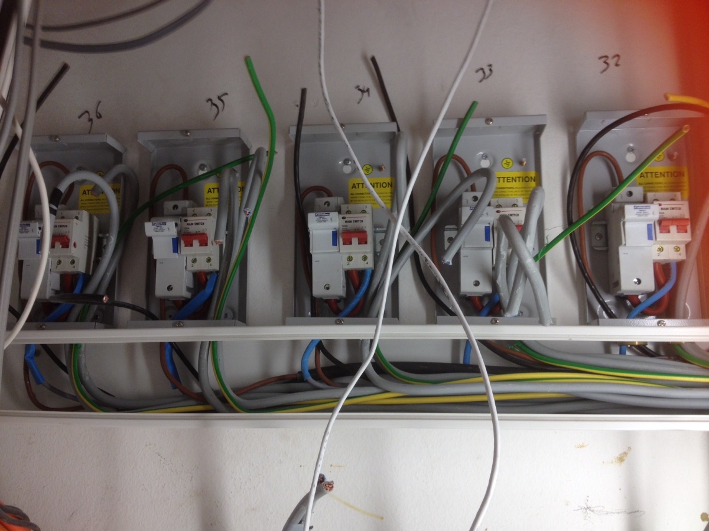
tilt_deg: +10.1
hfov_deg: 52.6
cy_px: 266
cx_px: 354
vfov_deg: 40.7
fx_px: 717
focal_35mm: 35
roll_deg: +0.1
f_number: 2.4
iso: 64
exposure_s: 1/50
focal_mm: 4.28
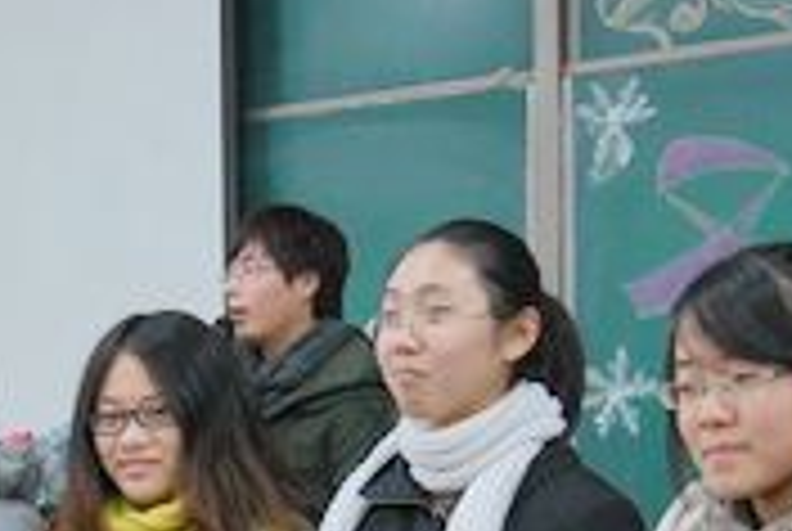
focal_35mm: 93
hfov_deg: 21.7
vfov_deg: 14.4
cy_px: 592
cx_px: 207
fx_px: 2049
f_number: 4
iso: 400
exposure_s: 1/30
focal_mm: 26
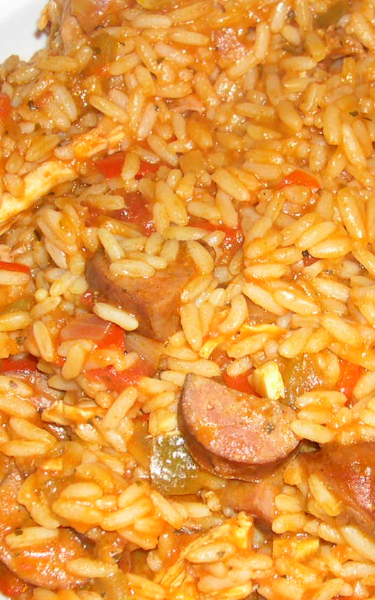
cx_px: 263
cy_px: 312
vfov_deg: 22.1
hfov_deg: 13.9
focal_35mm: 94
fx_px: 1537
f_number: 3.1
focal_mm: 10.1
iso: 100
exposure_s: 1/60
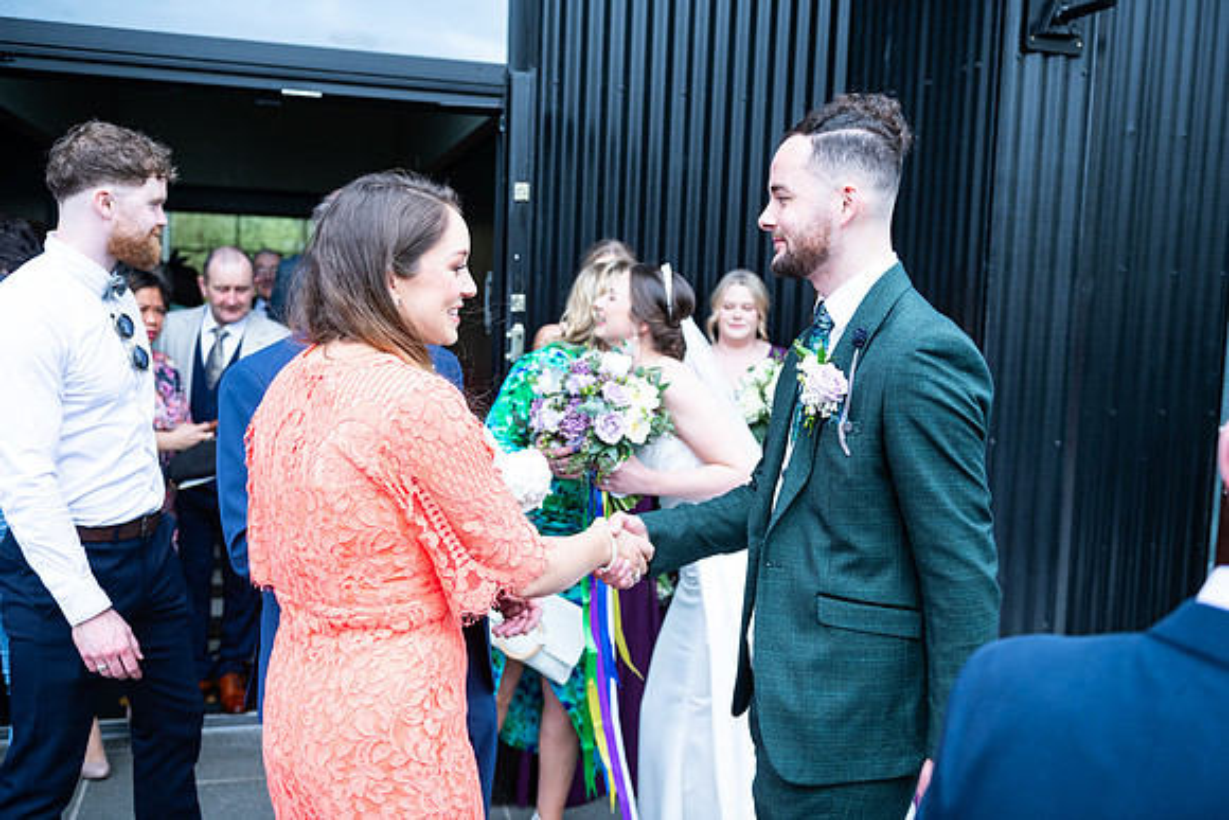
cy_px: 410
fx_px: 1195
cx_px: 614
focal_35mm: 35
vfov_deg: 37.9
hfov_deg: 54.4
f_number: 3.5
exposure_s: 1/200
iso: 160
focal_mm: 35
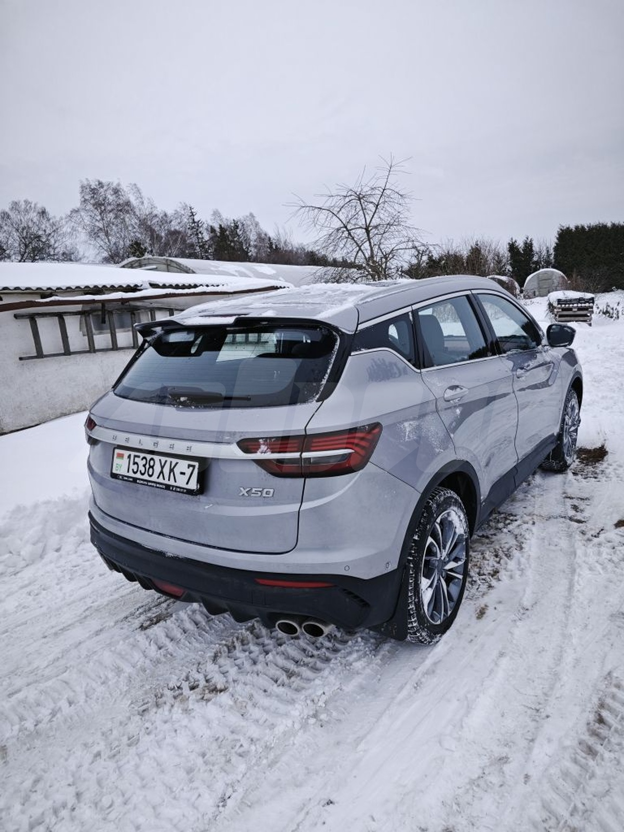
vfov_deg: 73.9
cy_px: 416
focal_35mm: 23
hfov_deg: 58.9
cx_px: 312
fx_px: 553
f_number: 1.8
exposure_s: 1/689
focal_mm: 5.43
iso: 50
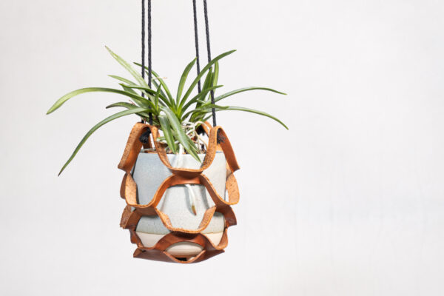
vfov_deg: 18.2
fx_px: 925
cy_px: 148
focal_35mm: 75
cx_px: 222
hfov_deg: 27.0
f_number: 5.6
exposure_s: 1/40
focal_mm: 50
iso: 400
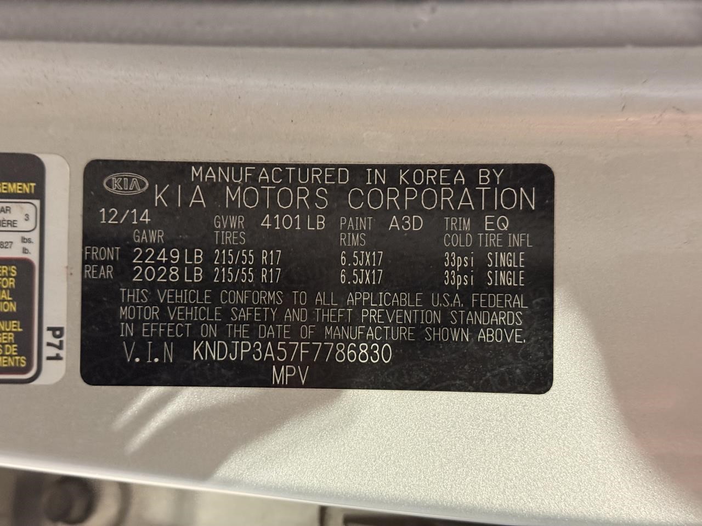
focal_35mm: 48
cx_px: 351
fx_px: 973
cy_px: 263
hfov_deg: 39.7
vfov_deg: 30.3
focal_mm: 6.76
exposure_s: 1/30
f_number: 1.78
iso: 640
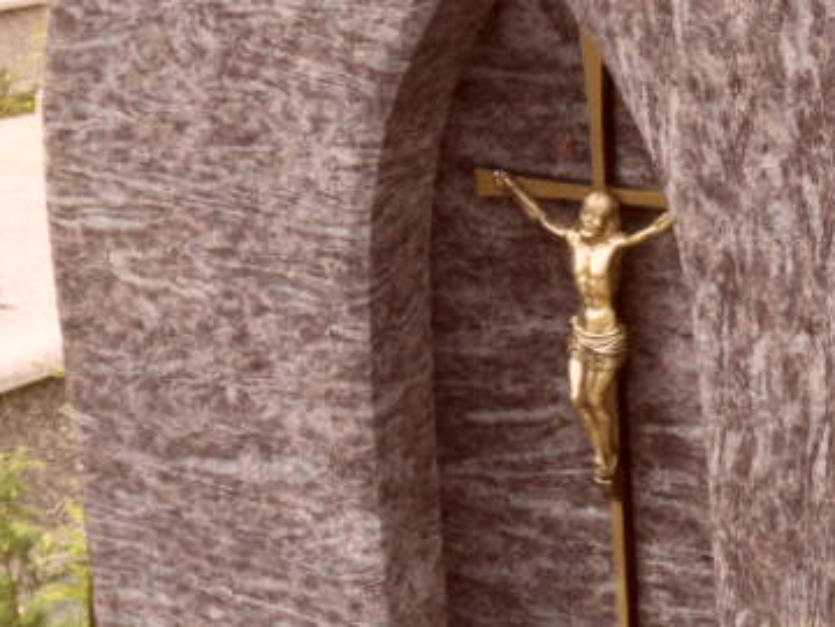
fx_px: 2195
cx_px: 807
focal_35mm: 91
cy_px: 316
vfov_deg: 16.2
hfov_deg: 20.9
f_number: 3.4
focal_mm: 5.3
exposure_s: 1/250
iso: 80
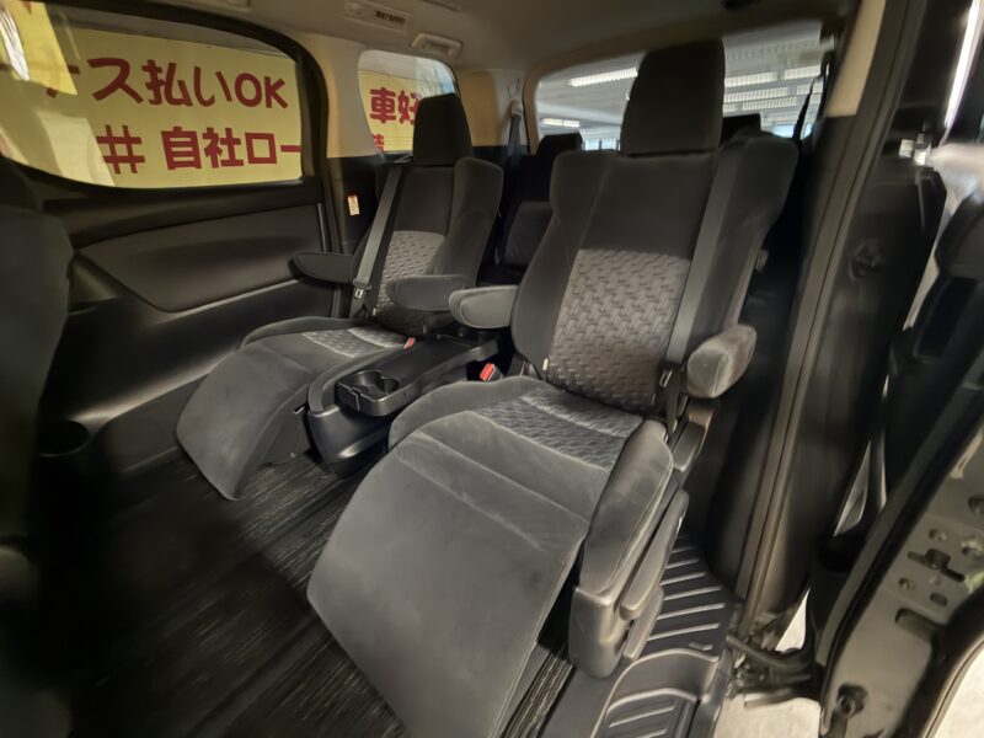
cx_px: 492
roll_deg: -0.6
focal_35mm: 14
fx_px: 398
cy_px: 369
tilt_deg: -27.7
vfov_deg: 85.7
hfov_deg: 102.1
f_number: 2.2
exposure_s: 1/13
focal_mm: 2.22
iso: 800
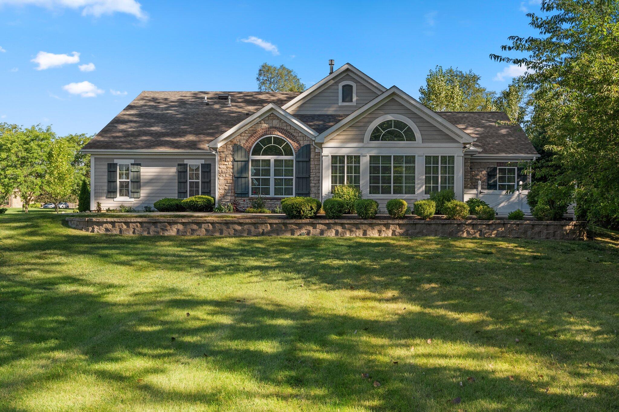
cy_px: 206
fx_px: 533
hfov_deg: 60.3
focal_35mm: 31
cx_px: 310
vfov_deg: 42.3
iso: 800
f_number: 9
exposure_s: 1/250
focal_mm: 21.2
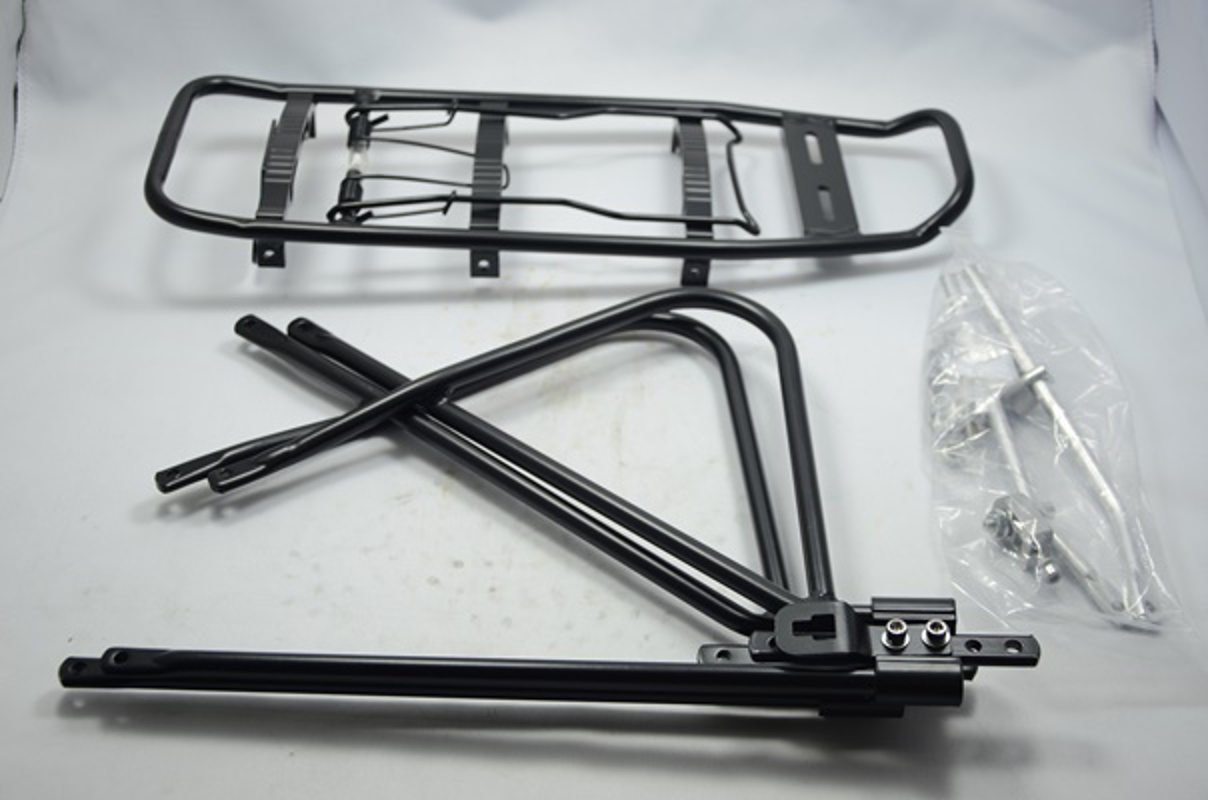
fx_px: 1708
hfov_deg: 39.0
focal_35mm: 51
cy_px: 400
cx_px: 604
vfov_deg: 26.4
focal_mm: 34
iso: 100
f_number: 5.6
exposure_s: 1/40
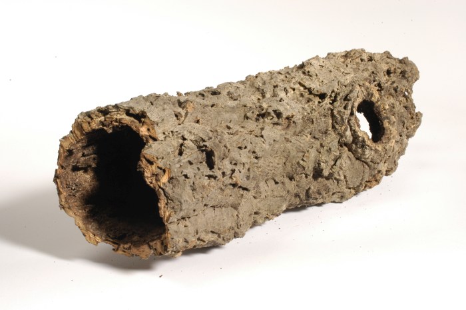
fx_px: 679
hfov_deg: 37.9
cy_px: 155
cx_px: 233
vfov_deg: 25.7
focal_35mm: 52
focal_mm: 35
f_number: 18
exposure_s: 1/125
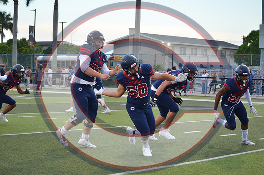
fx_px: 604
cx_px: 132
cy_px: 88
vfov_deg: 16.5
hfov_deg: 24.7
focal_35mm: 82
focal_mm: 55
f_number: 4.5
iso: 1600
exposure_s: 1/500
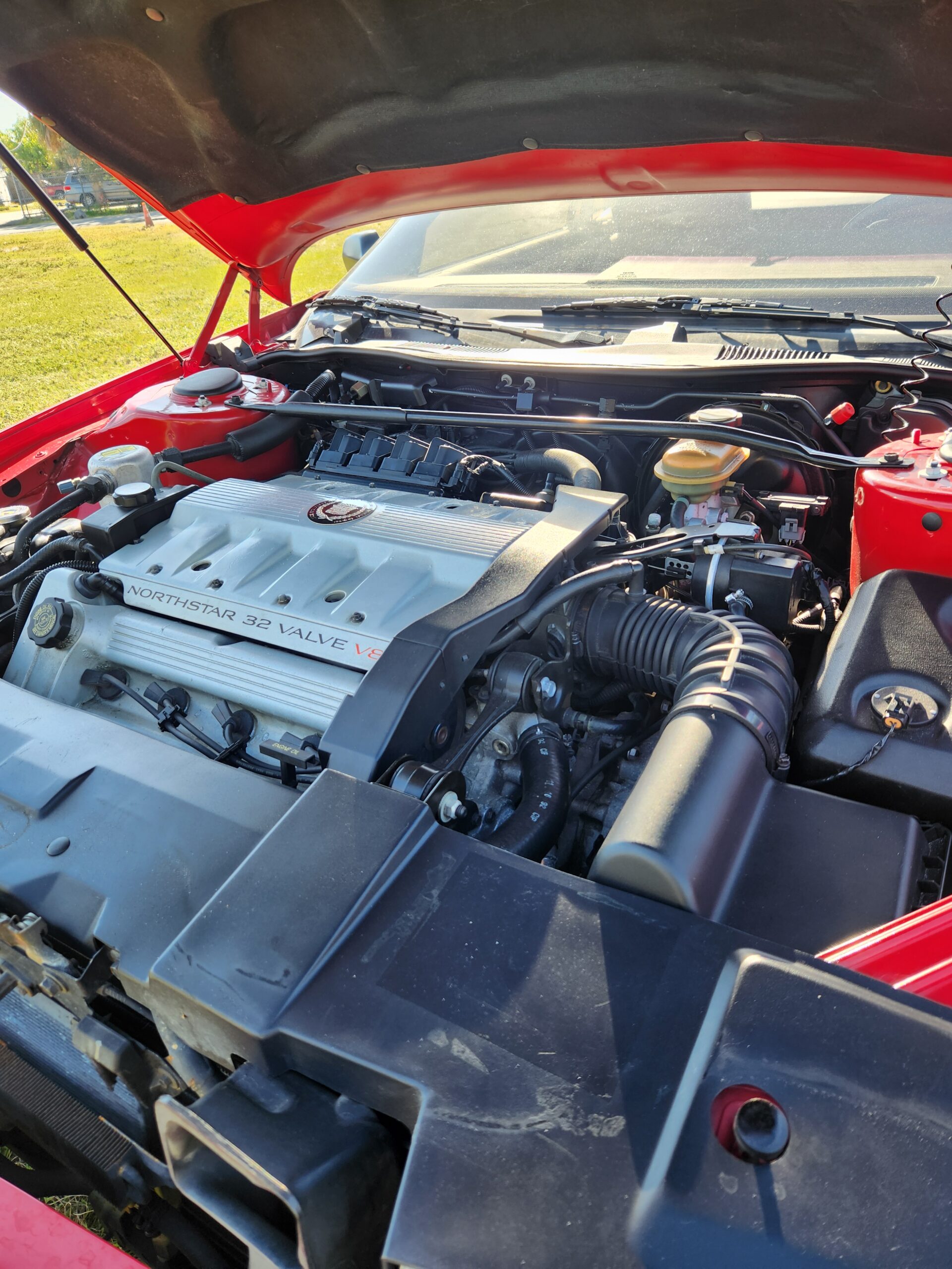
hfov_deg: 58.9
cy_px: 634
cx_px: 476
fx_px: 843
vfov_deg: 73.9
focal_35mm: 23
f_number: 1.8
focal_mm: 5.4
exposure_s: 1/180
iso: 25
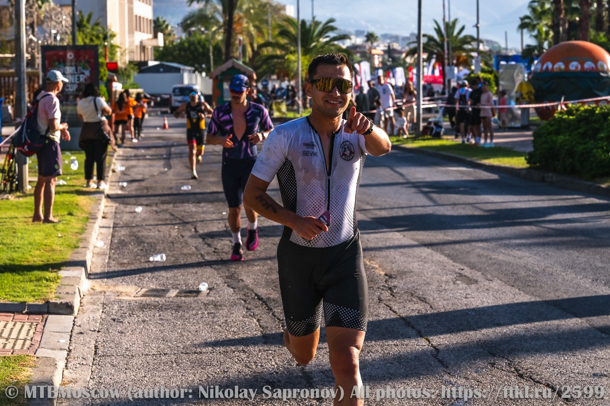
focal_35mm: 92
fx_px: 1559
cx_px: 305
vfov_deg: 14.9
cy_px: 203
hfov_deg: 22.1
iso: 320
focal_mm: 92
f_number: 8
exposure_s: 1/1000
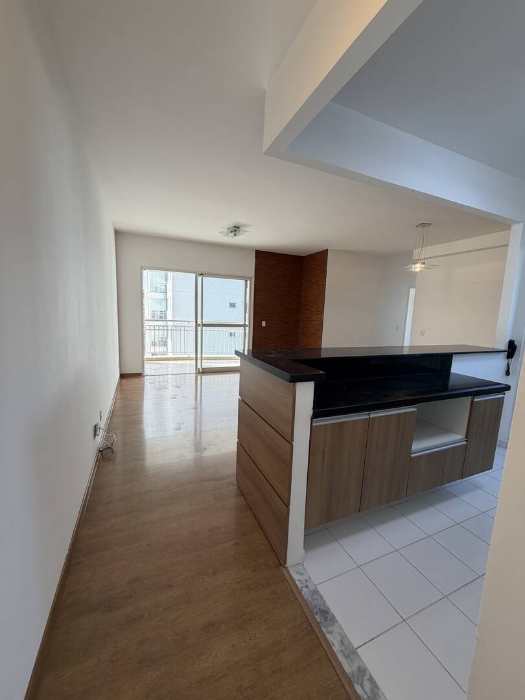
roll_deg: -2.1
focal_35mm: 14
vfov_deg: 102.1
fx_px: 283
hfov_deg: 85.7
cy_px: 350
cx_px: 262
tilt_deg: -6.5
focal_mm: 2.22
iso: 80
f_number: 2.2
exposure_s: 1/120
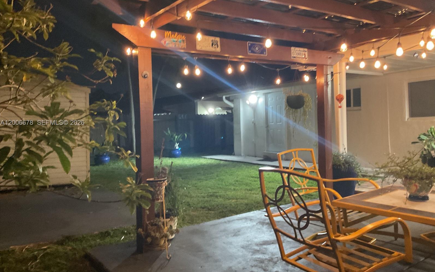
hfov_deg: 61.2
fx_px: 368
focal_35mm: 31
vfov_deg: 40.6
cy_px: 123
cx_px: 218
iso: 400
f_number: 1.8
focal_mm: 3
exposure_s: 1/30
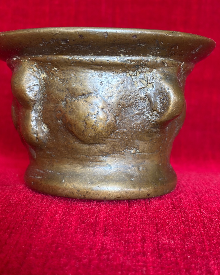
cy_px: 128
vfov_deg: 34.1
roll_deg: -1.0
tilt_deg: -6.0
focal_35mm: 55
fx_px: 448
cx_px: 110
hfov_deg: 27.6
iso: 160
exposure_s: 1/48
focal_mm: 5.96
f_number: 1.6
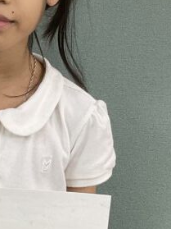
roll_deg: -3.8
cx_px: -5
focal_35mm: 104
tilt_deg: -11.5
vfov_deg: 18.9
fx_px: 686
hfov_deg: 14.0
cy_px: 92
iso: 50
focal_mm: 3
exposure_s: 1/50
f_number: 1.8
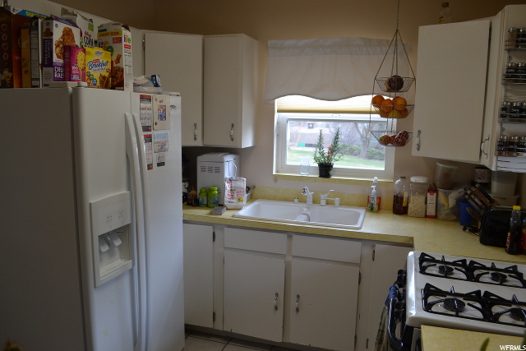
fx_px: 395
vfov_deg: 48.0
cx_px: 263
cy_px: 176
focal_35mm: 27
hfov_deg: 67.4
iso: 400
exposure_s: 1/125
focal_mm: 18
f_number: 5.6
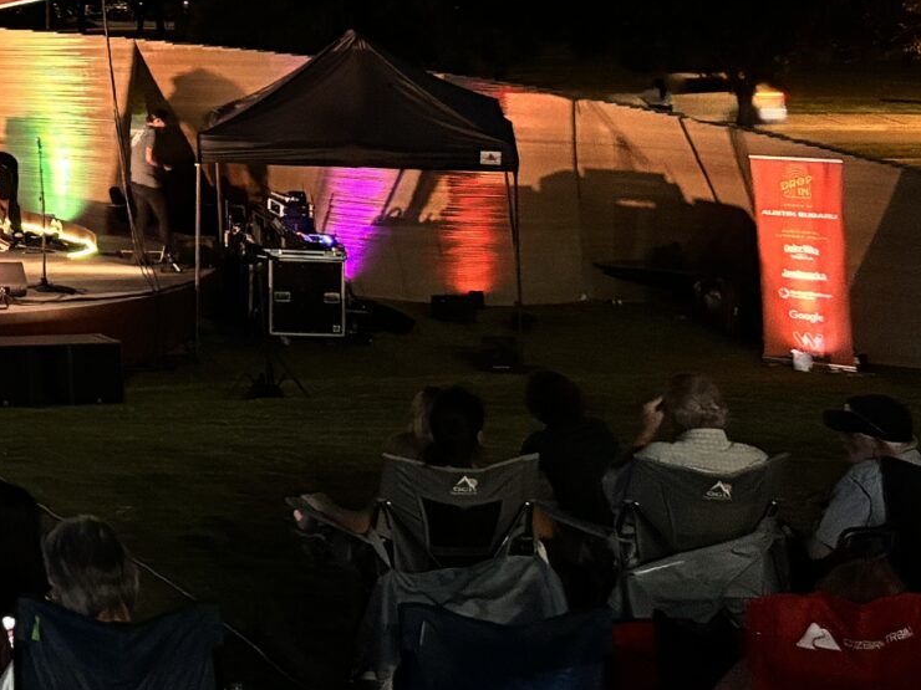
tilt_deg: +3.1
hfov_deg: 18.8
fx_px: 2395
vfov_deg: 15.5
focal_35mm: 90
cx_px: -523
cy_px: -234
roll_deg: +0.4
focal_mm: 5.96
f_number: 1.6
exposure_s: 1/24
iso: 1000
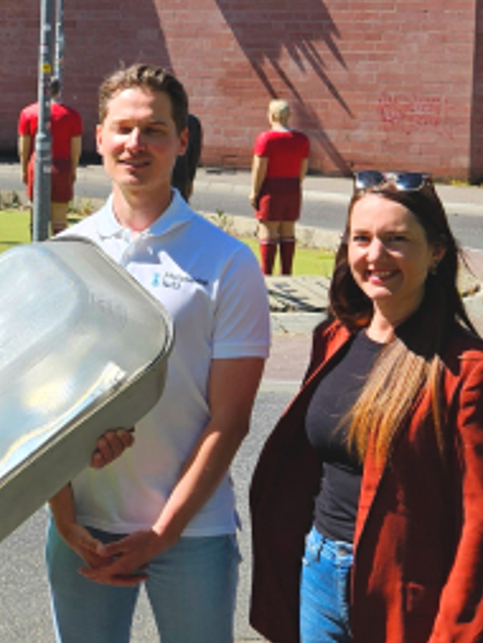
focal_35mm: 91
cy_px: 203
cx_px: -175
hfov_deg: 15.3
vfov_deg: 21.4
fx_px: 1692
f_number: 1.8
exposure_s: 1/1269
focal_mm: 5.4
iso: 25
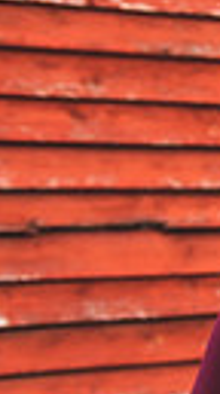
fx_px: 1972
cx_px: 761
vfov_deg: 11.4
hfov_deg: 5.8
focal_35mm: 189
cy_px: 325
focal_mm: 40
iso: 200
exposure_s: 1/160
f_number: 4
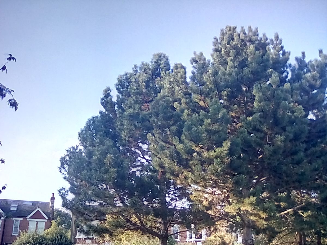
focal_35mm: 39
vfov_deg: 36.8
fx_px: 368
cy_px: 122
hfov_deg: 47.9
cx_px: 164
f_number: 2.8
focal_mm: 3.1
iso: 82
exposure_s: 1/50
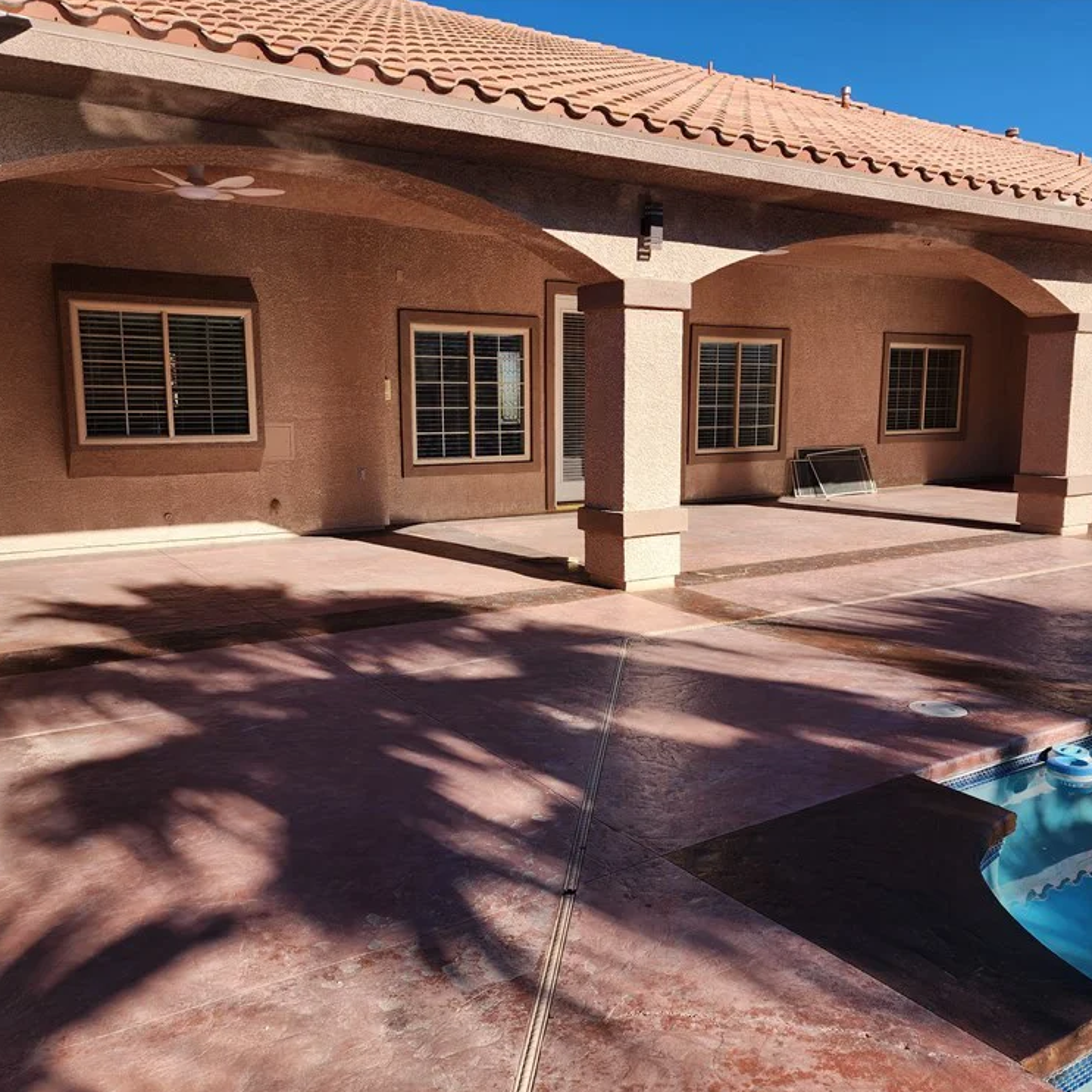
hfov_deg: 57.3
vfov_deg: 57.3
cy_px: 560
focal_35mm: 28
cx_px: 581
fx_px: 999
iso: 12
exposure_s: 1/728
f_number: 1.8
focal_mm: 6.4
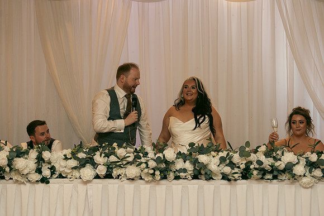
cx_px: 162
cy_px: 108
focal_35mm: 65
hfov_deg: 31.0
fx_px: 585
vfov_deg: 20.9
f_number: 3.5
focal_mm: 65
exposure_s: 1/160
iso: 2500
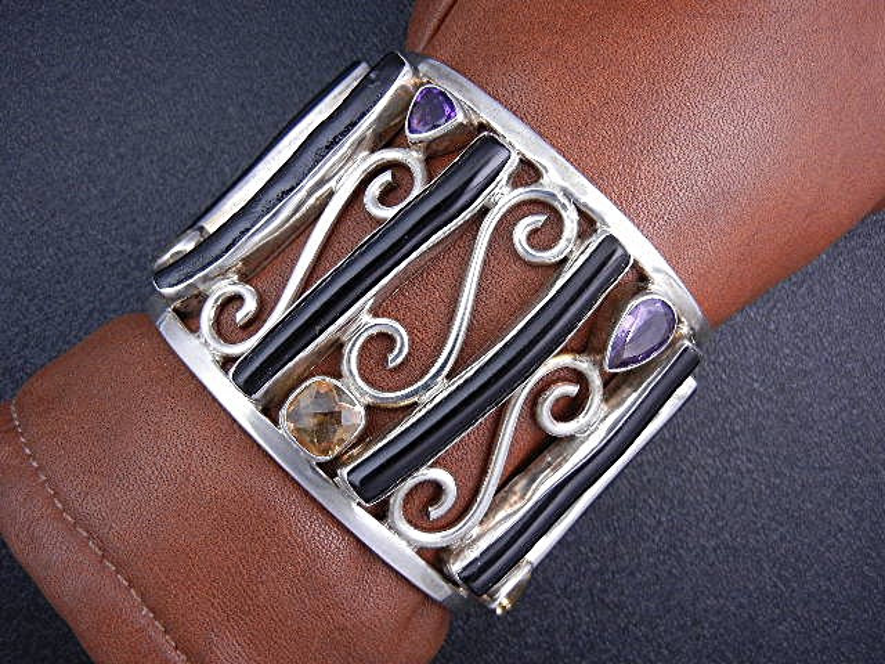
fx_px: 1150
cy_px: 332
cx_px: 442
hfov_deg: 42.1
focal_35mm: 45
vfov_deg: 32.2
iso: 400
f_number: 3.8
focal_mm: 8.1
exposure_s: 1/25.7
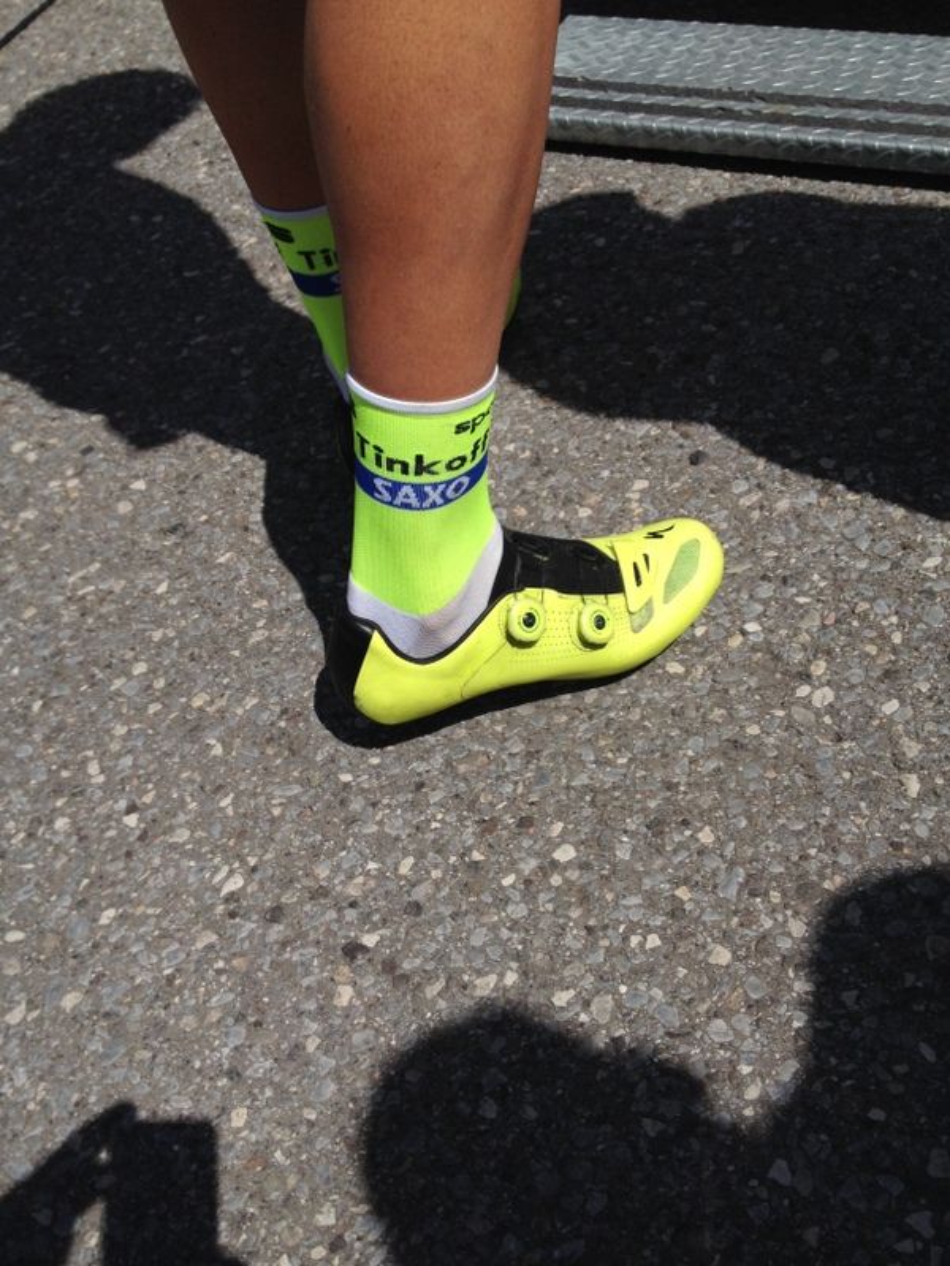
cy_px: 633
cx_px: 475
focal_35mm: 35
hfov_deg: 40.7
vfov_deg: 52.6
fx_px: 1281
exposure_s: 1/3953
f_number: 2.4
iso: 50
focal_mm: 4.28
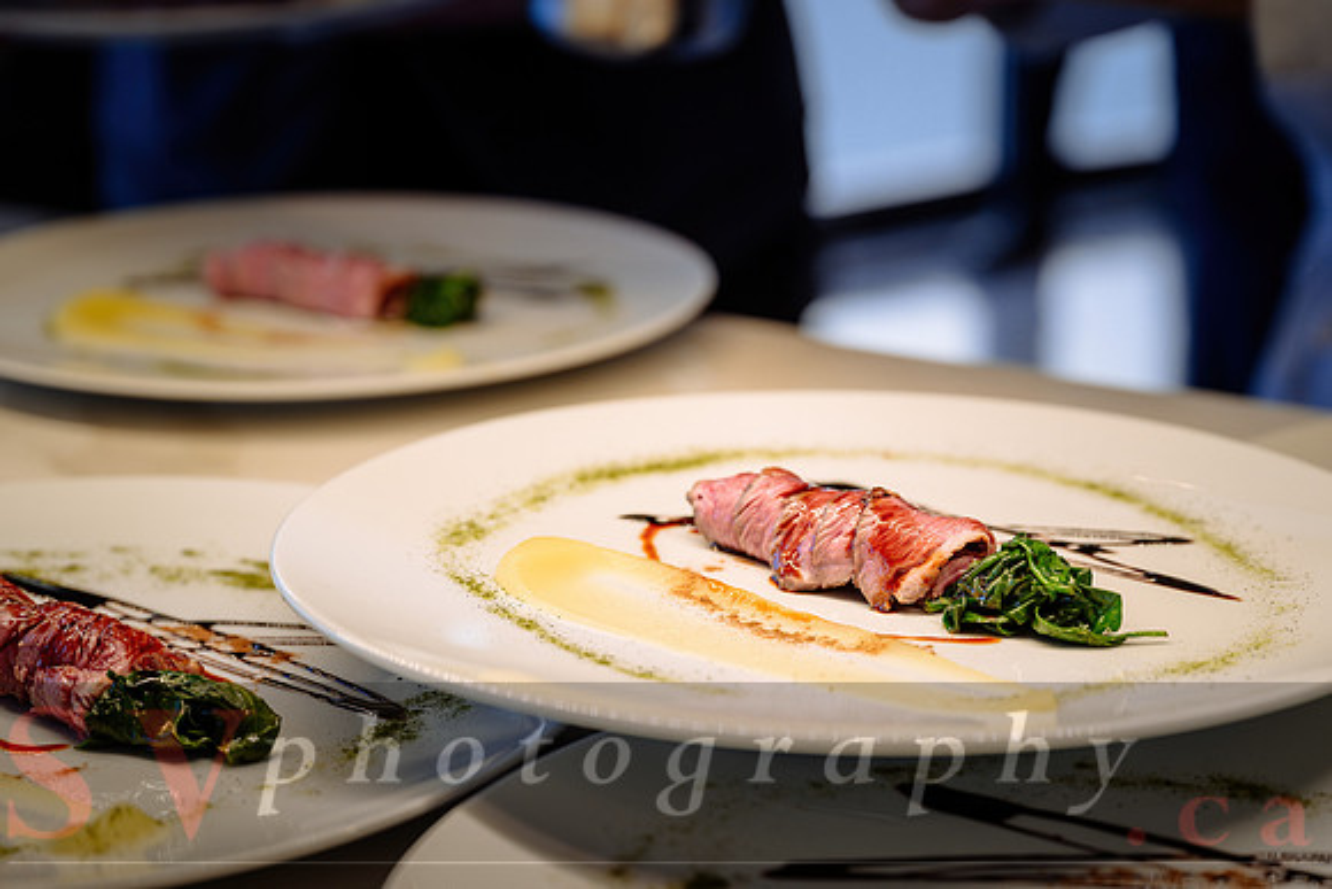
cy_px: 514
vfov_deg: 16.9
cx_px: 770
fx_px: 2995
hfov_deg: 25.0
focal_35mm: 81
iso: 100
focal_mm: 70
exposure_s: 1/80
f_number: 4
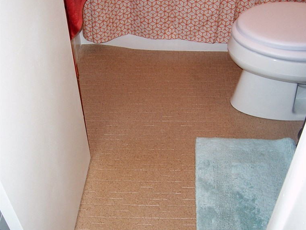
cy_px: 132
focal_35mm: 46
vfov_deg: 31.5
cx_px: 154
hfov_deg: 41.2
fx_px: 407
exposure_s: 1/60
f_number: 2.7
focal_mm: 5.6
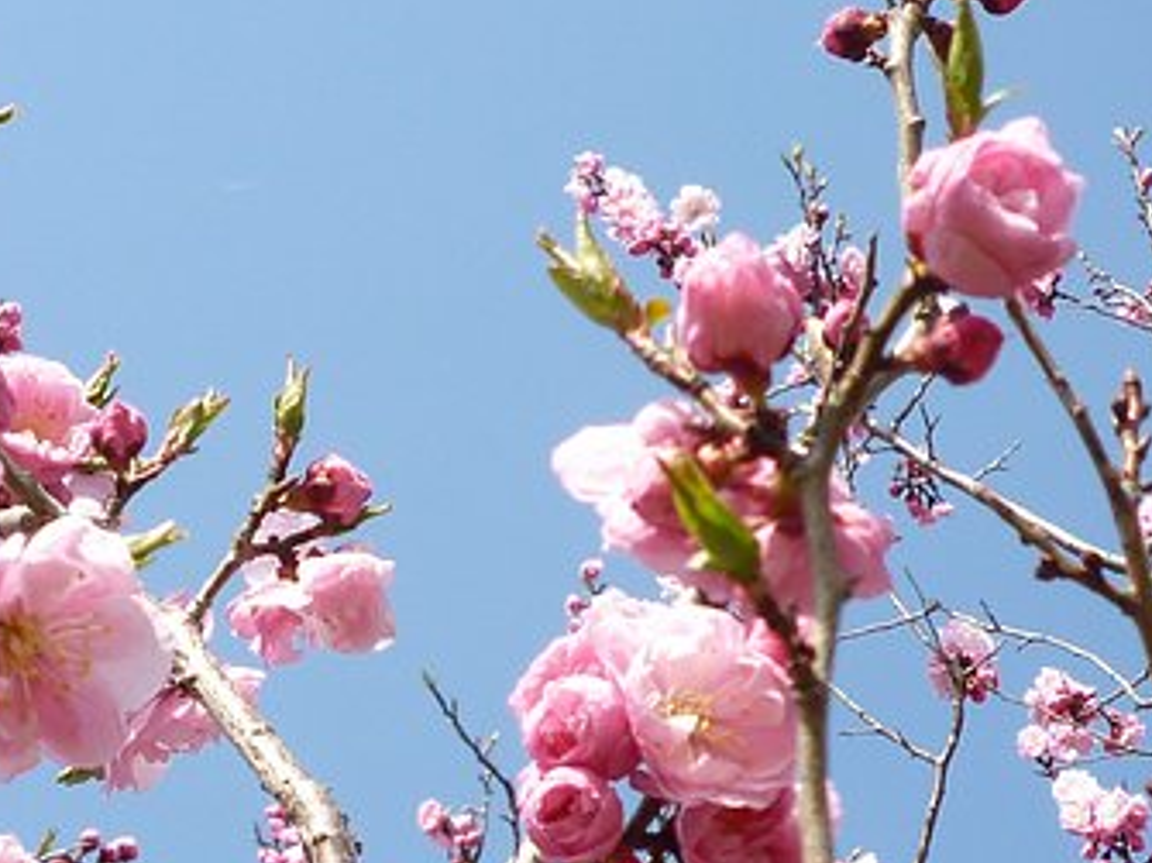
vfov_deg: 13.2
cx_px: 340
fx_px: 3659
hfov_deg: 17.8
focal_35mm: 110
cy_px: 901
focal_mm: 6.3
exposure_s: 1/400
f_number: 3.8
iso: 80
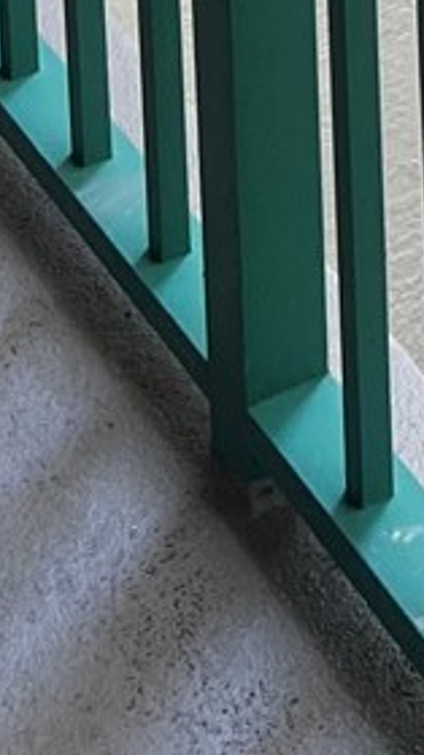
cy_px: -1124
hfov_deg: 7.0
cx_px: 1048
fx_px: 3246
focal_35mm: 162
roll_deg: -0.2
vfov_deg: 11.0
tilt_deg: -13.0
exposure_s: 1/140
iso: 40
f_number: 1.5
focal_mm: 5.7
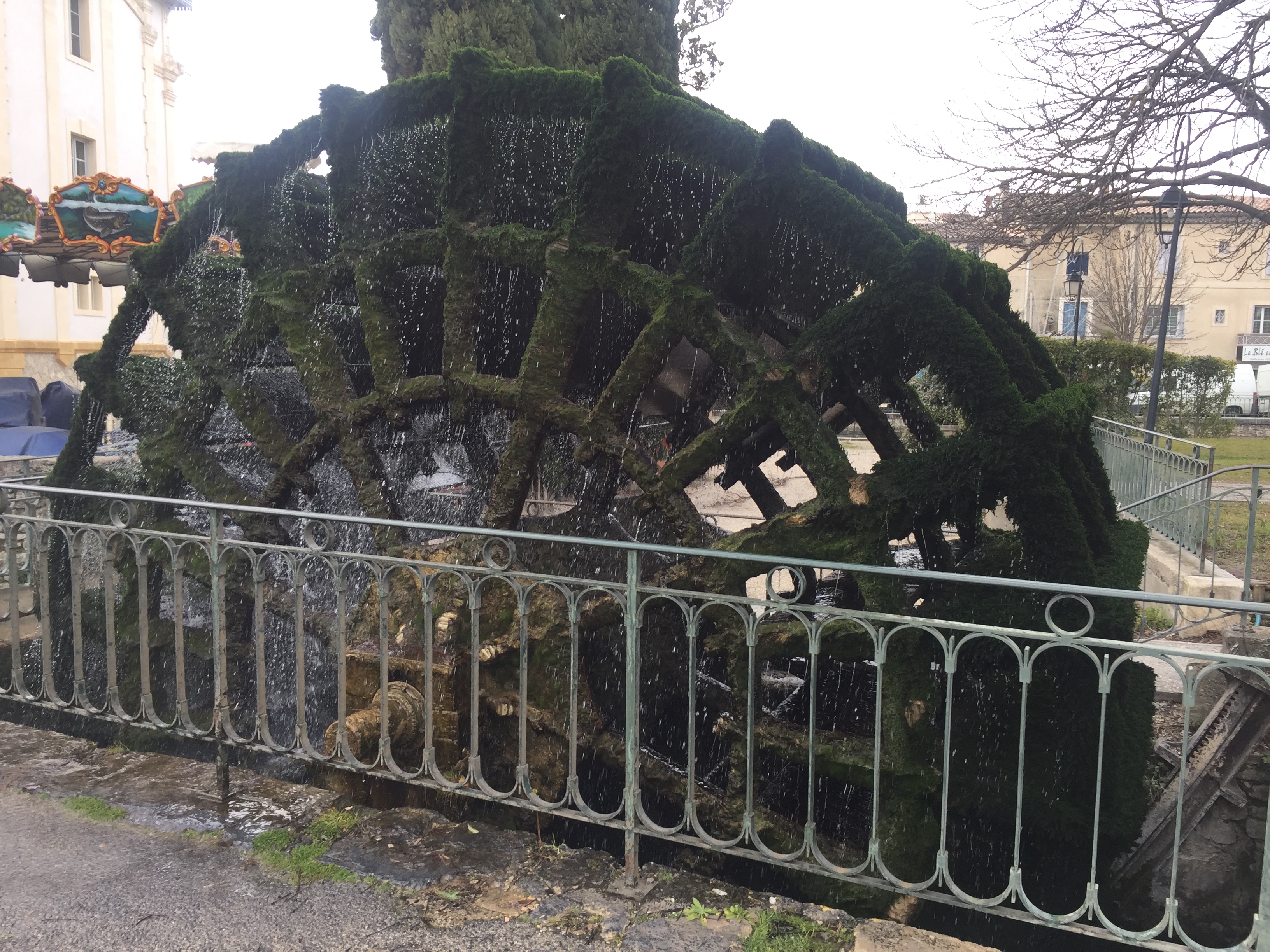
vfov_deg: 48.2
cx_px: 635
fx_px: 1064
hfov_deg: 61.7
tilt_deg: -7.0
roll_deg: -0.1
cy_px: 476
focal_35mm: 29
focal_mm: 4.15
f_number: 2.2
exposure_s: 1/171
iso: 32
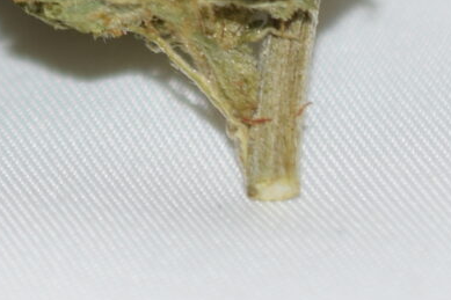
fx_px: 4946
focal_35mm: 395
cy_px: -560
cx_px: -313
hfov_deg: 5.2
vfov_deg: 3.4
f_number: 3
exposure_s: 1/60
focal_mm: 40
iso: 100
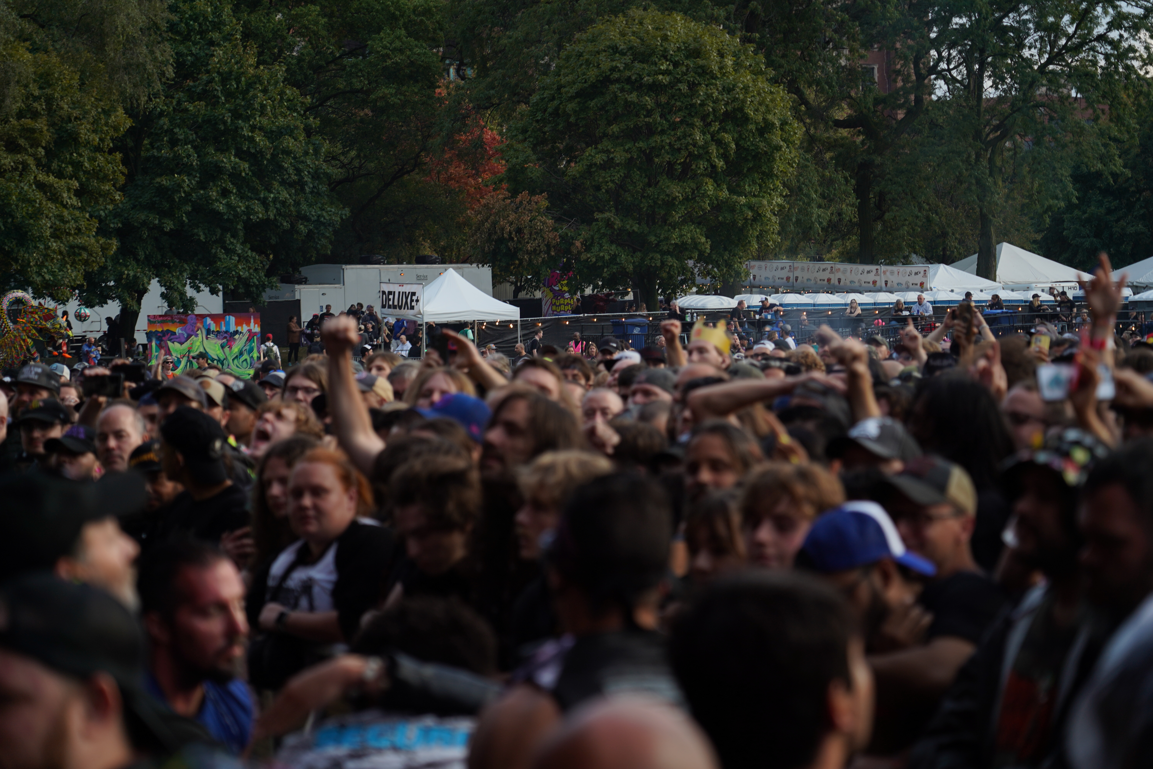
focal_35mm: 101
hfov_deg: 20.2
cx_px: 576
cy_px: 384
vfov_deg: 13.6
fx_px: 3235
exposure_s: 1/125
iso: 100
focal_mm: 101
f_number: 4.5
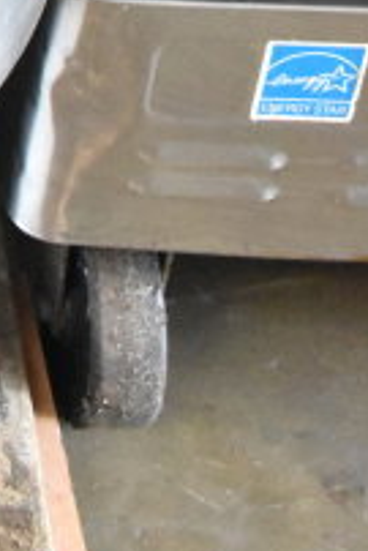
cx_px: -403
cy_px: -648
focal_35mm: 136
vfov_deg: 12.6
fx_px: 2082
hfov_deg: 9.4
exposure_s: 1/100
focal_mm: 20
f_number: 5
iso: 6400
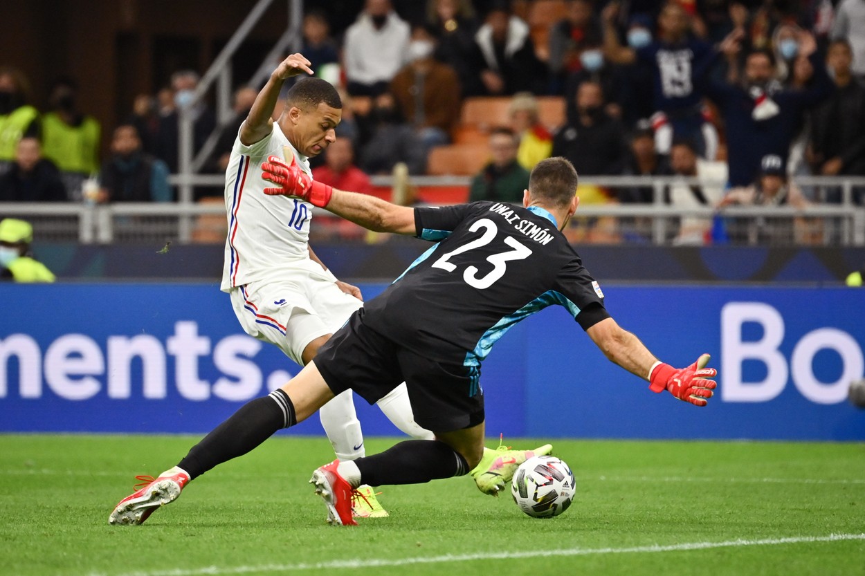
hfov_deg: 6.6
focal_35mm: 310
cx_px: 432
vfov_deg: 4.4
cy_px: 288
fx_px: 7447
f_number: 4
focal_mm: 310
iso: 2500
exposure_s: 1/2000
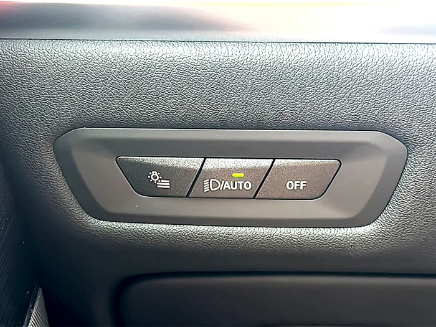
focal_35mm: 44
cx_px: 218
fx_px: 554
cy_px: 164
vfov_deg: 32.9
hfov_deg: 42.9
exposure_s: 1/79
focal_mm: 6.86
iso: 250
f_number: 1.78
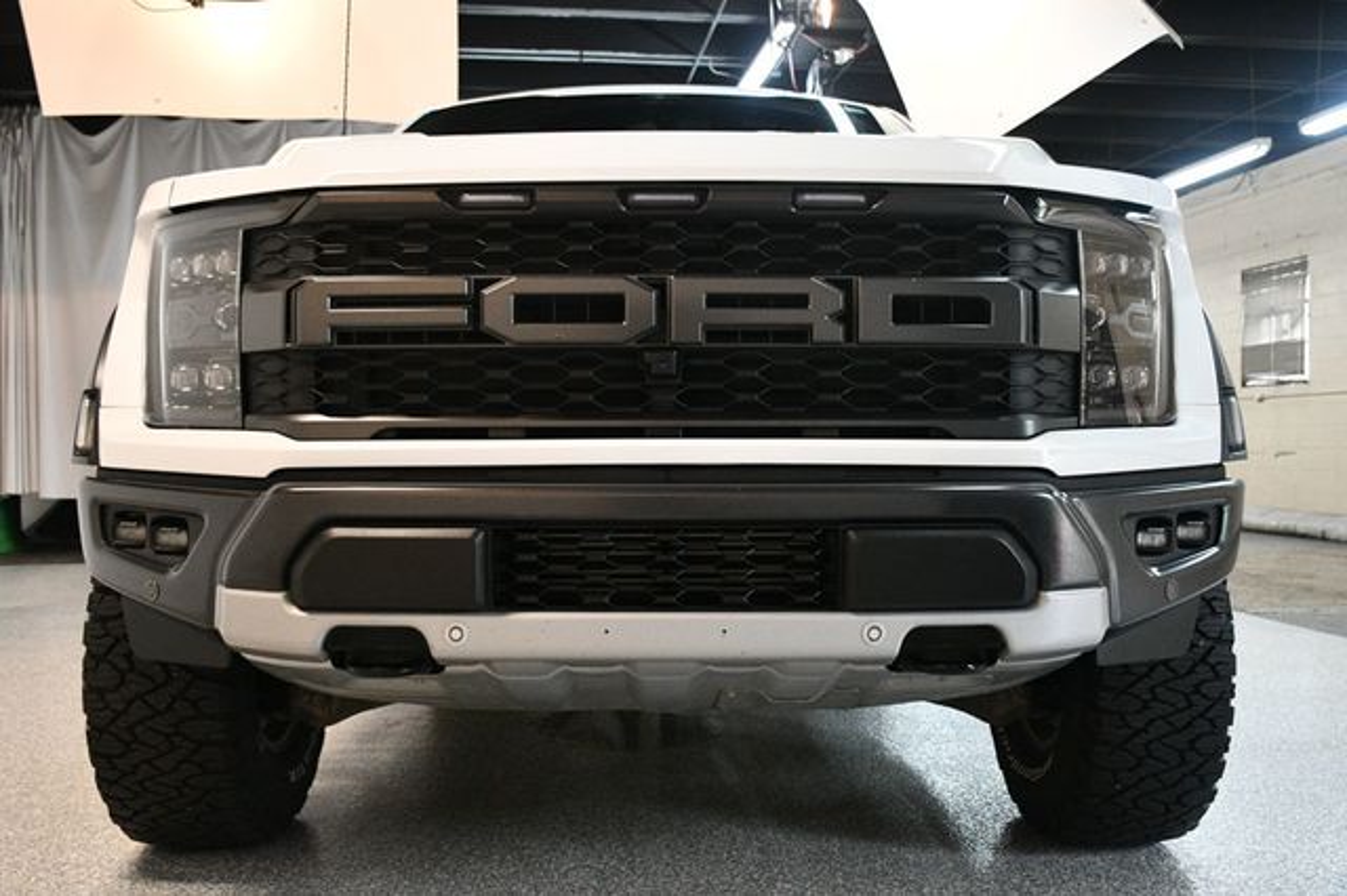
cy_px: 448
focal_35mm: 34
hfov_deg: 55.8
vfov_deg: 38.8
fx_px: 1271
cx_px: 674
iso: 2500
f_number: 3.8
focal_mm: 23
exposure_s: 1/125
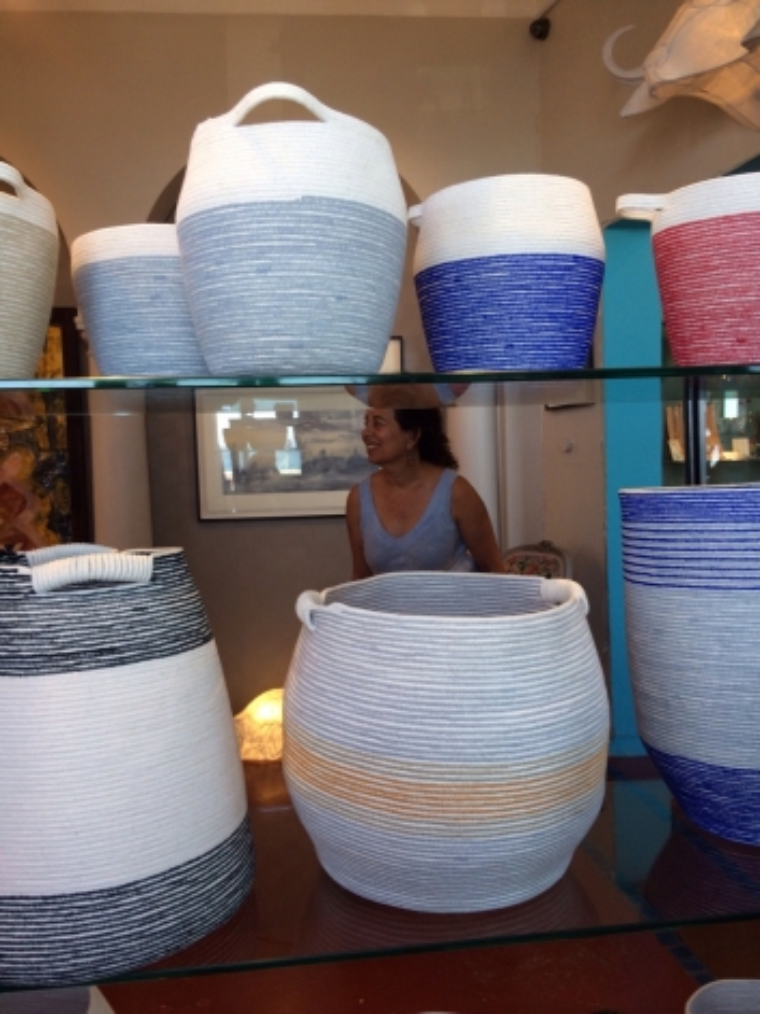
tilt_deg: -3.4
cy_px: 507
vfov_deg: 61.7
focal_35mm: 29
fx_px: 849
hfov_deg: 48.2
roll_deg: +2.6
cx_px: 380
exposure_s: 1/50
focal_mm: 4.15
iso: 50
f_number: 2.2
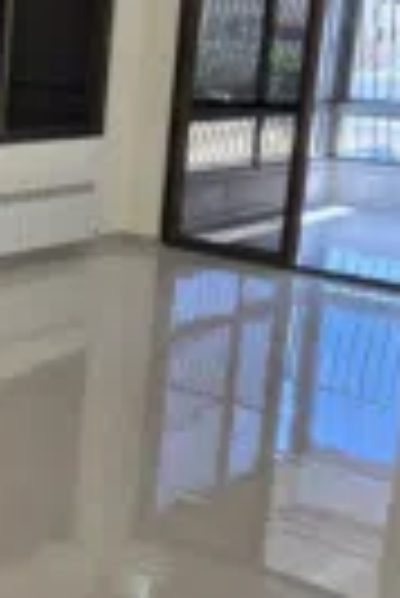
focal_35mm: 72
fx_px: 1197
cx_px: -103
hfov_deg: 17.9
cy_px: 270
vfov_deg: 28.0
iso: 32
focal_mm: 5.4
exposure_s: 1/100
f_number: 1.8
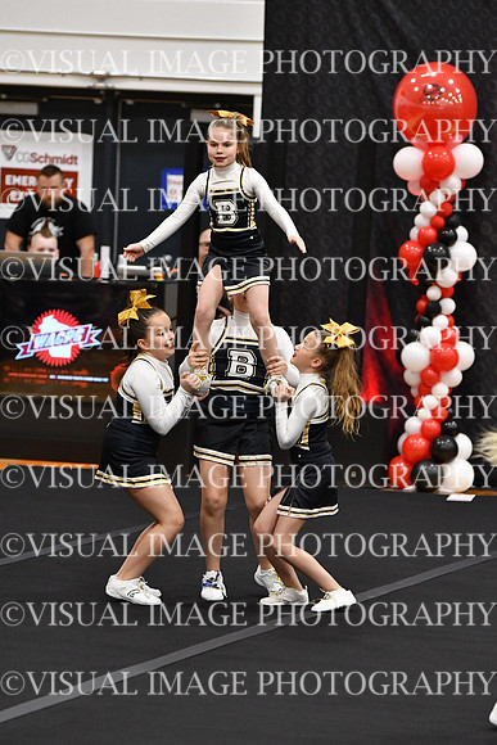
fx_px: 4346
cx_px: 248
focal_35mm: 210
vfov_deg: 9.8
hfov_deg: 6.5
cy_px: 372
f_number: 2.8
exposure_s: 1/800
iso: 5000
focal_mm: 140
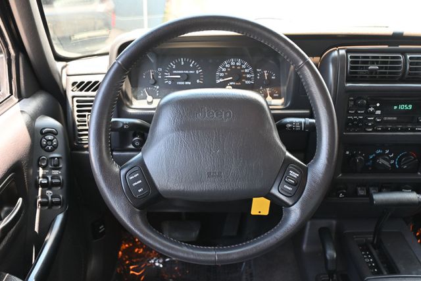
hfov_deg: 52.2
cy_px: 140
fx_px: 430
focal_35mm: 37
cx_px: 210
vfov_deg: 36.1
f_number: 4.2
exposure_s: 1/125
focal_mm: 24.5
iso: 1000
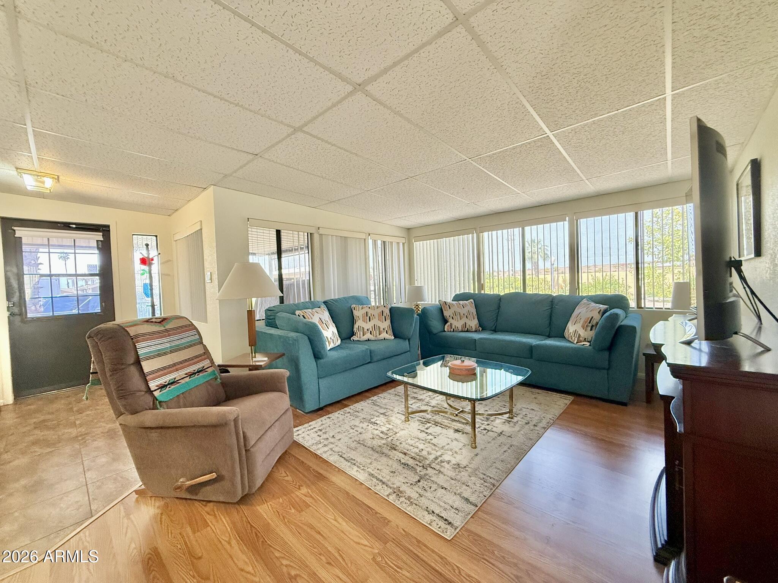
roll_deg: +1.5
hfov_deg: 102.1
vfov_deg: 85.7
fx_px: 315
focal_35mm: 14
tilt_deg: -2.2
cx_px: 389
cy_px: 292
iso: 320
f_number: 2.2
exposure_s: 1/120
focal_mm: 2.22
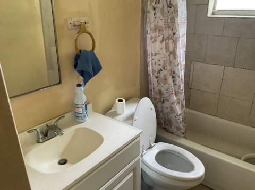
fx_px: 213
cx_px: 128
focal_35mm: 29
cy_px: 95
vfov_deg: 48.2
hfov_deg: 61.7
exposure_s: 1/60
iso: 250
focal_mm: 3
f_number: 1.8
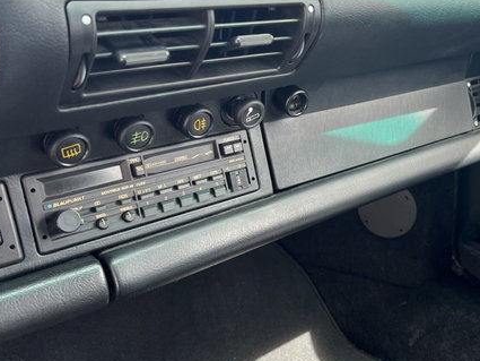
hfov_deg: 38.3
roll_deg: -4.7
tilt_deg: -21.0
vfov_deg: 30.8
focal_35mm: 47
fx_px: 652
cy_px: 140
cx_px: 408
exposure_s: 1/274
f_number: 1.5
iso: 40
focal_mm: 5.7
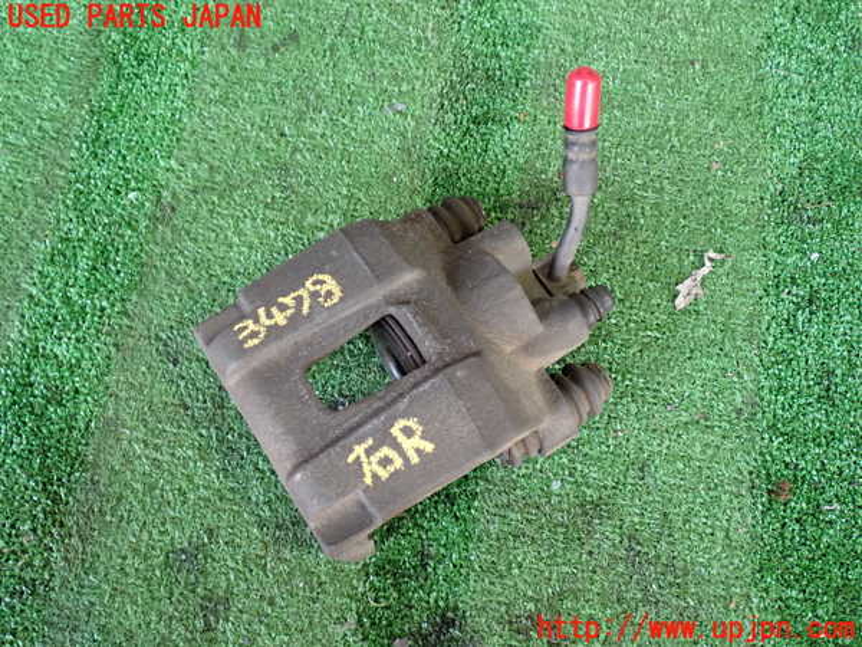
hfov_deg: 45.8
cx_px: 431
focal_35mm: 41
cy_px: 324
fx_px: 1021
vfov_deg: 35.1
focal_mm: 7.31
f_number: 2.8
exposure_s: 1/40
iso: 250
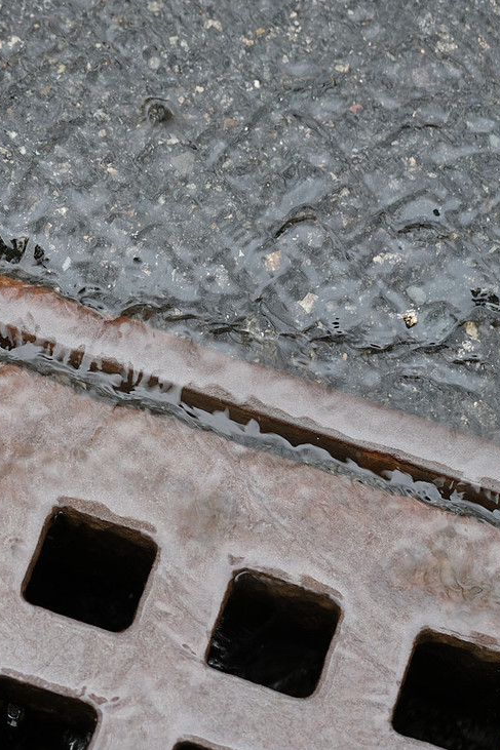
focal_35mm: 131
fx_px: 2730
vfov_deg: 15.7
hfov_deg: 10.4
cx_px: -25
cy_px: 376
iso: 400
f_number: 3.5
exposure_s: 1/125
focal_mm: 57.8
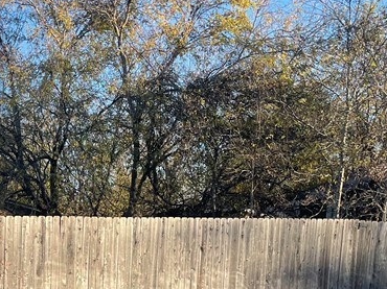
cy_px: 357
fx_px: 804
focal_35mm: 72
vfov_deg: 19.1
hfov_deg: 25.8
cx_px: 10
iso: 32
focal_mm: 4.2
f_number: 1.6
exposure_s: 1/818
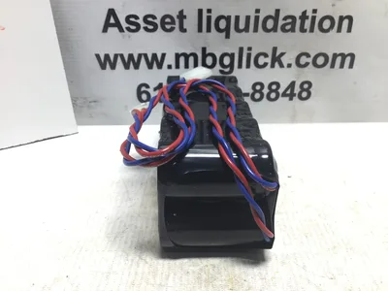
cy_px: 146
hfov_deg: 58.4
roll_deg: -0.8
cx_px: 194
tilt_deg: -26.4
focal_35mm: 31
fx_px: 347
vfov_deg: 45.4
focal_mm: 3.3
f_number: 2.4
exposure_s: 1/60
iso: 25
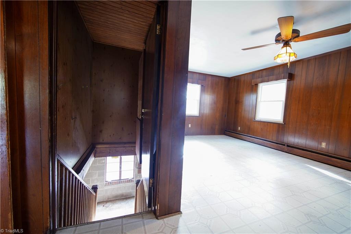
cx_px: 176
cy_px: 117
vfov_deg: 81.2
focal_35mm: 14
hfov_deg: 104.3
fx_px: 136
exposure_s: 1.3
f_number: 7.1
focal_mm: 14
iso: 200
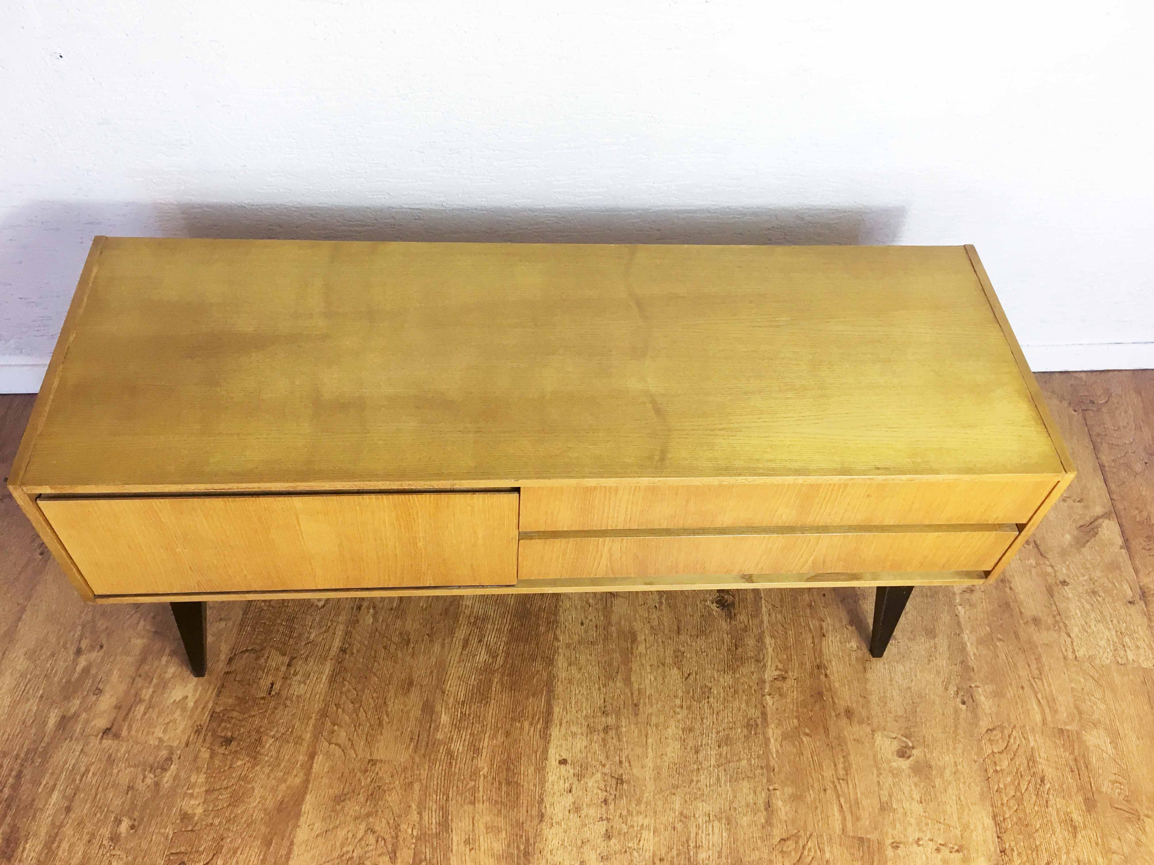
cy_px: 432
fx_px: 967
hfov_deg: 61.7
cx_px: 577
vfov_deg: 48.2
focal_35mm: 29
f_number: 2.2
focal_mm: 4.15
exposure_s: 1/33
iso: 80
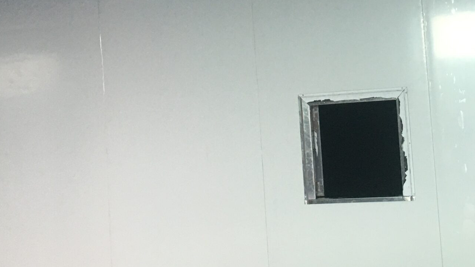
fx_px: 793
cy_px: 21
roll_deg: +6.1
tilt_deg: +5.6
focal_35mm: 63
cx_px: 400
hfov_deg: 32.2
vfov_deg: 18.7
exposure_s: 1/33
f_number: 2.2
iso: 64
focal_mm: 4.15
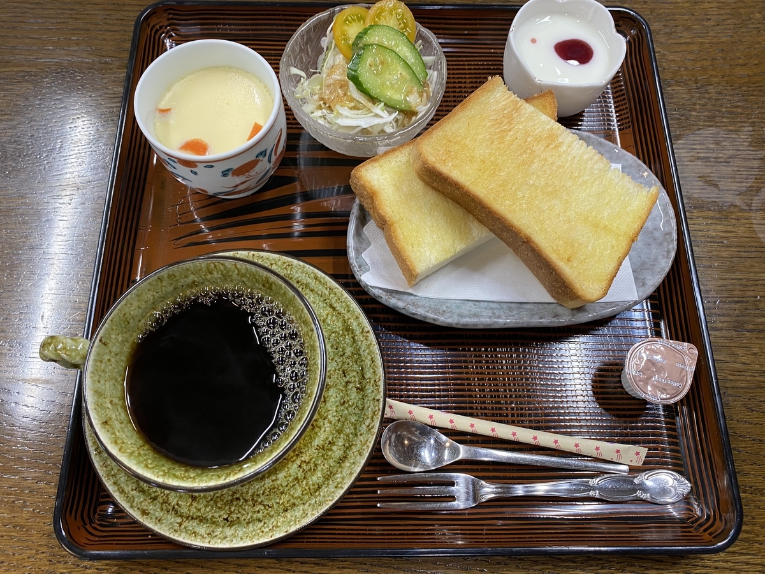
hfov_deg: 67.3
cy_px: 287
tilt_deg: -70.1
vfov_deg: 53.1
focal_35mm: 26
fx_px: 575
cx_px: 382
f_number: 1.8
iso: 100
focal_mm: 4.25
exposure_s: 1/60
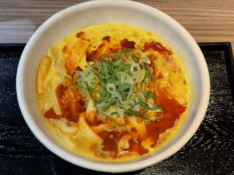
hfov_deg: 36.8
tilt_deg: -63.5
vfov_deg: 28.0
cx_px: 117
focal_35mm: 52
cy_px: 88
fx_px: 352
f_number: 1.6
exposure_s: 1/50
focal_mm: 5.96
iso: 32
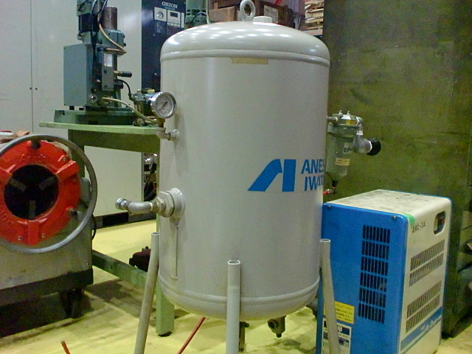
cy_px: 177
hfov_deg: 52.6
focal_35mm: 35
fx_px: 477
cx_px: 236
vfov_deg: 40.7
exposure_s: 1/60
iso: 1000
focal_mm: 6.3
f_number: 3.1
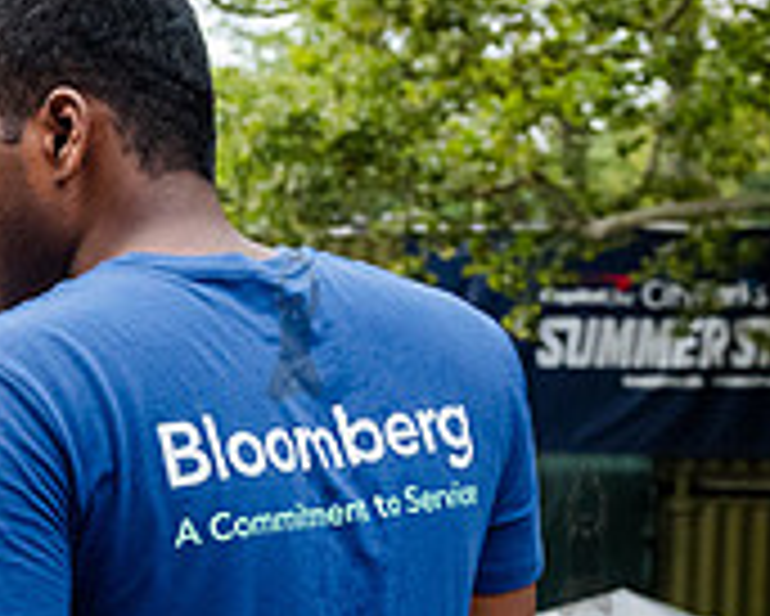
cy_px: 608
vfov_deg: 11.4
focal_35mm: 134
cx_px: -437
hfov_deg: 13.4
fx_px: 3055
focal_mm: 31
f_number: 4
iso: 2000
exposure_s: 1/250
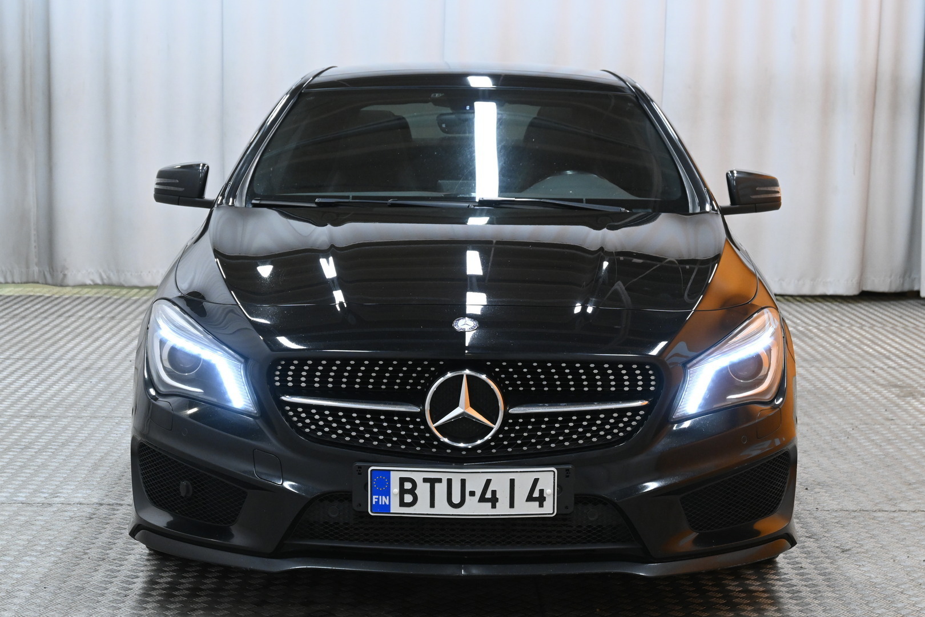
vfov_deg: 19.7
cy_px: 308
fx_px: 1773
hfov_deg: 29.2
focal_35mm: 69
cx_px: 462
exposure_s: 1/80
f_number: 6
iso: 1800
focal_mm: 46
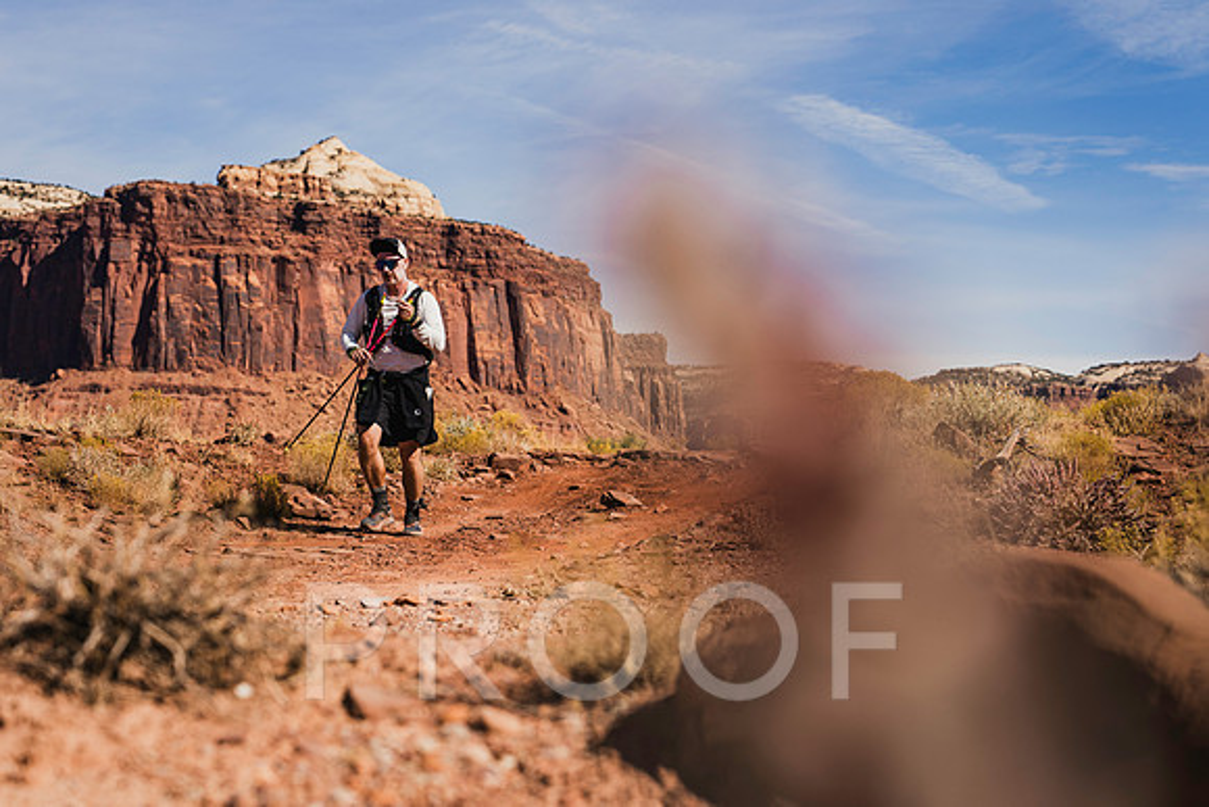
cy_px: 406
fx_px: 2549
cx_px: 570
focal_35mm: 76
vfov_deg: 18.0
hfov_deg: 26.7
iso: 160
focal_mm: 69
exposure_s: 1/2000
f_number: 4.5
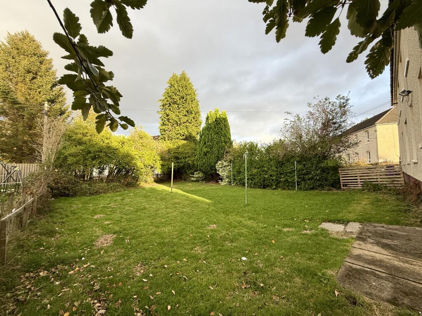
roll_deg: +1.0
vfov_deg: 85.7
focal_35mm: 14
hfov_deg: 102.1
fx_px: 171
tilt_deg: +3.8
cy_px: 158
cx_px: 211
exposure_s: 1/275
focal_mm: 2.22
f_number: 2.2
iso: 64
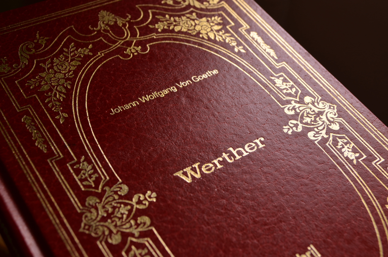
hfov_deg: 37.9
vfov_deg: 25.6
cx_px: 194
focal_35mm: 52
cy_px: 128
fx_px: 565
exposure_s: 1/100
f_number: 8
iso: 250
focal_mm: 35
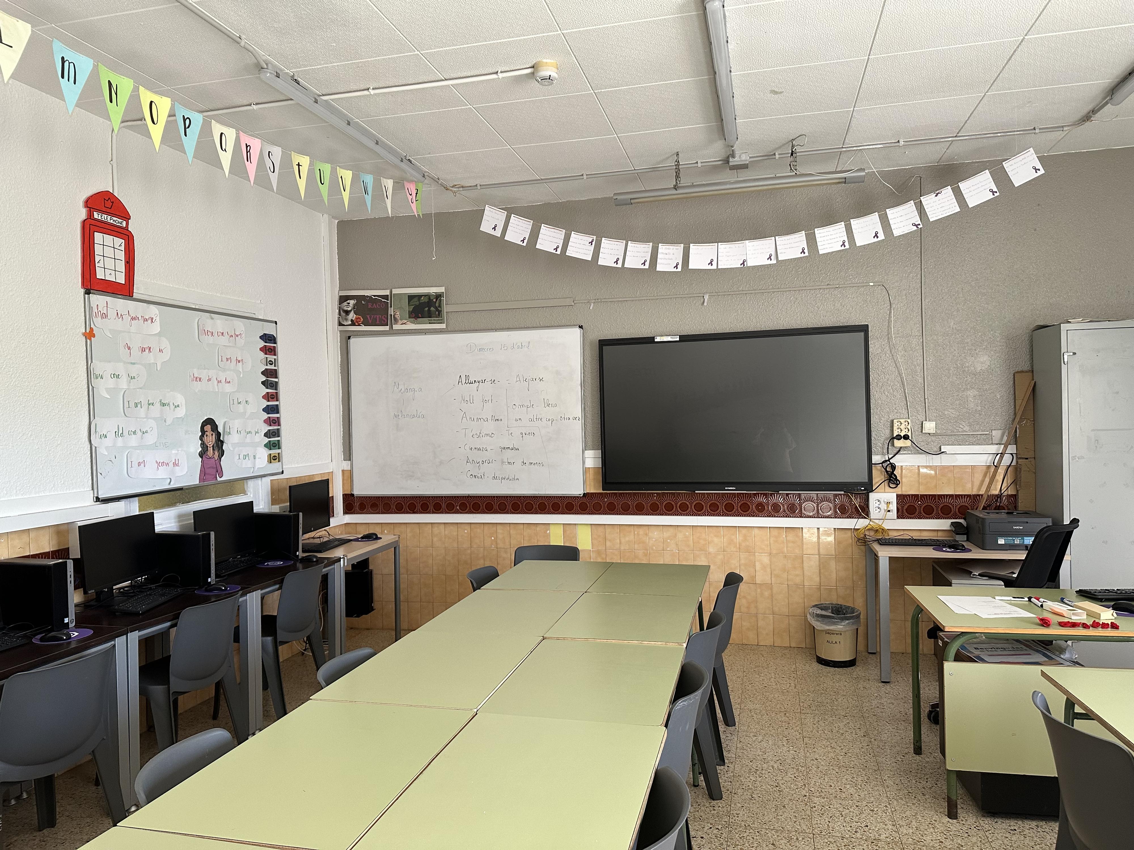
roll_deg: +1.8
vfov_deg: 56.8
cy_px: 425
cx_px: 567
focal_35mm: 24
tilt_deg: +0.2
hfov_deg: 71.6
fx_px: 786
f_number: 1.78
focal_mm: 6.86
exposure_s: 1/121
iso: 200
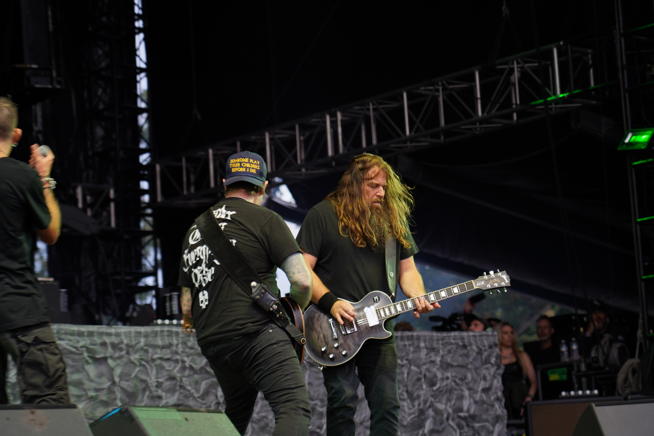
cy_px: 218
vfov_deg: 13.2
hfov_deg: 19.6
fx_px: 1889
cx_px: 327
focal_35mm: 104
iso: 320
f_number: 4
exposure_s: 1/125
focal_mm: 104
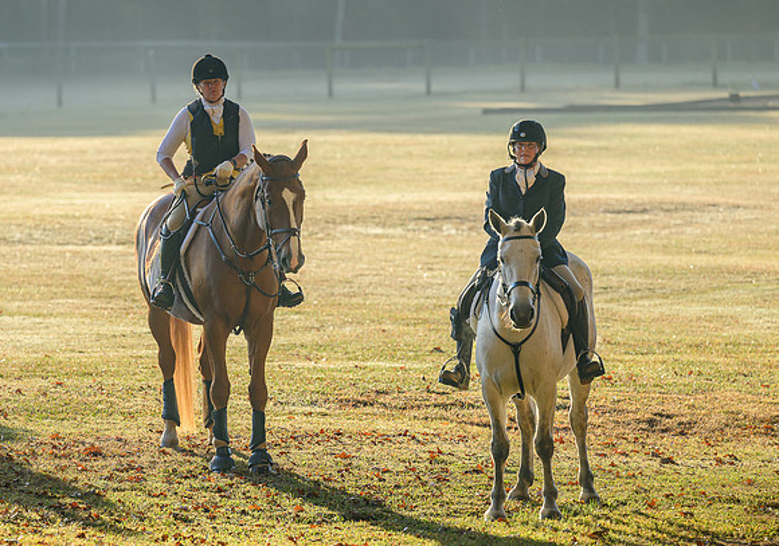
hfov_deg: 7.5
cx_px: 339
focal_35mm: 271
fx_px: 5953
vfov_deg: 5.3
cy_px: 294
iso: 320
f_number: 4
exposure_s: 1/400
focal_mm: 200
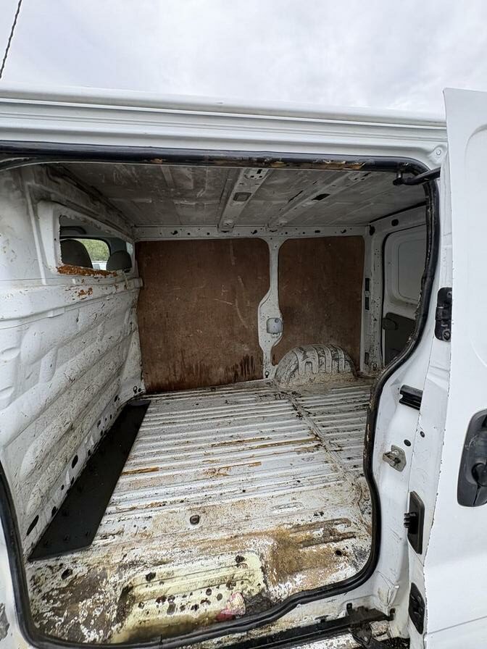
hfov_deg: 85.7
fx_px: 263
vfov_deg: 102.1
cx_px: 244
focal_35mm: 14
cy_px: 324
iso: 80
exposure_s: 1/136
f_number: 2.2
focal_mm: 2.22
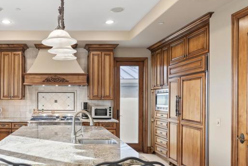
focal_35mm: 32
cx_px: 62
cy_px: 97
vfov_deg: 41.0
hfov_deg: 55.8
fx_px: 221
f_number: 8
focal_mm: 16
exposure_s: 1/10
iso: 500
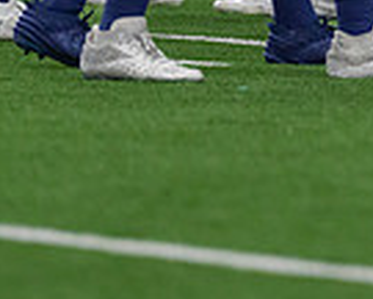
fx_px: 9527
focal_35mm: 863
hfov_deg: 2.2
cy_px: -205
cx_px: 613
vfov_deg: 1.8
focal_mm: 200
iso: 2000
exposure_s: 1/1000
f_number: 2.8
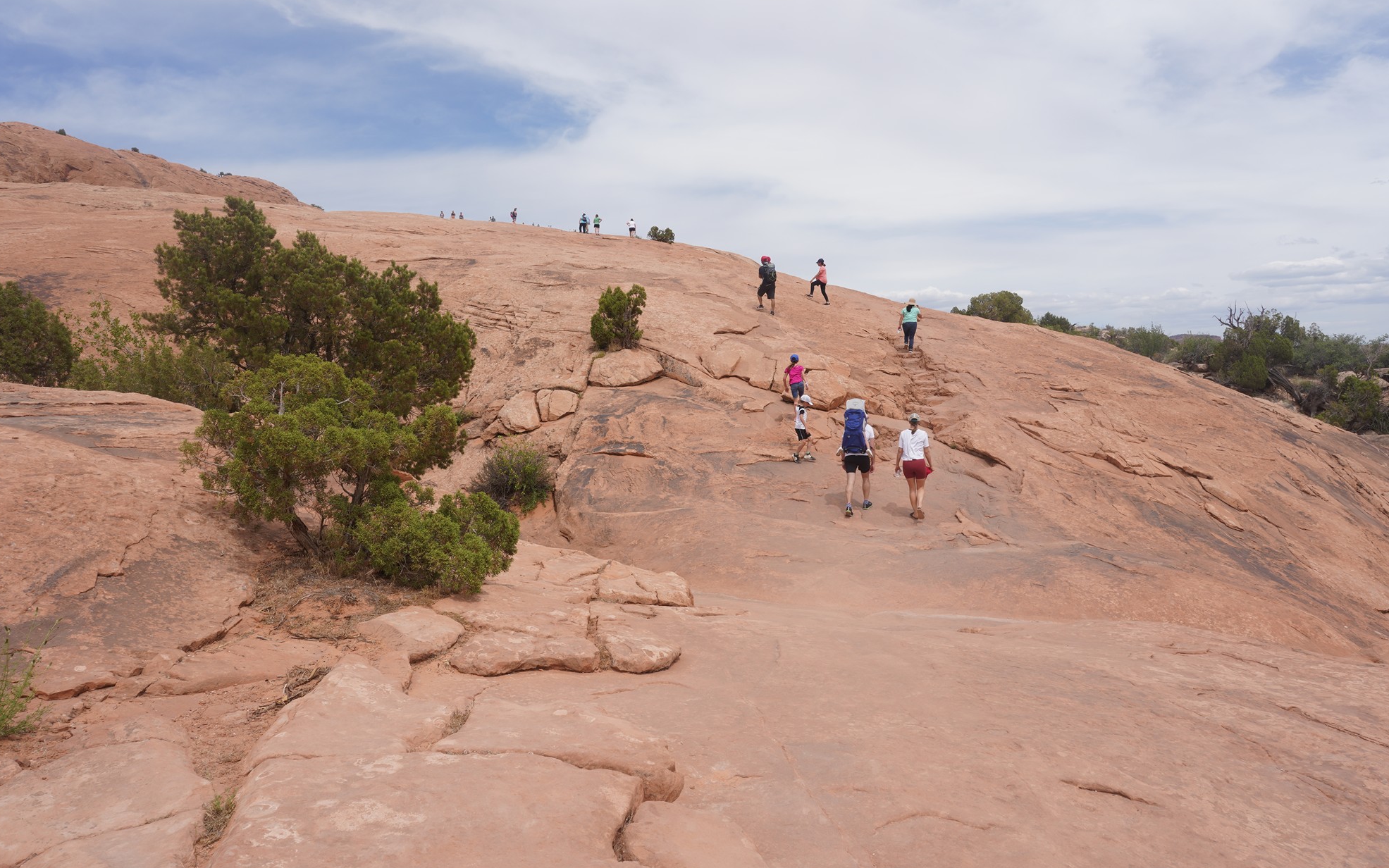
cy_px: 409
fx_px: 1136
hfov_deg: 62.9
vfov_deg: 41.8
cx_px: 686
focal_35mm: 30
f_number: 16
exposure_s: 1/100
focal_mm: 29
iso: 100
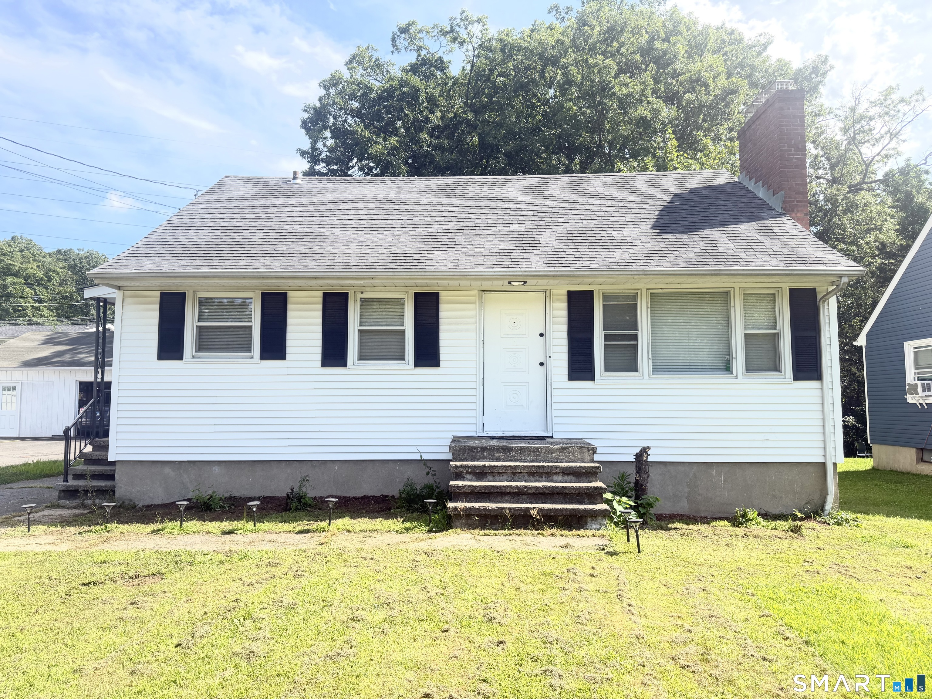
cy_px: 350
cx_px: 466
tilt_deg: +4.4
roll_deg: +0.2
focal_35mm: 24
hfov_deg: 71.6
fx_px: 646
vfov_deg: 56.8
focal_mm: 6.76
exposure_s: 1/2000
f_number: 1.78
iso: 100
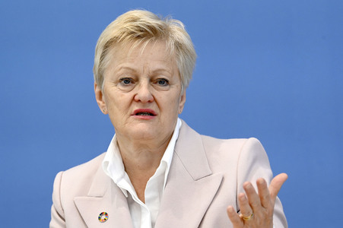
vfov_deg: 9.8
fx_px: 1333
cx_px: 172
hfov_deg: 14.7
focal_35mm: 140
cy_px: 114
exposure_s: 1/800
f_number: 6.3
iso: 4000
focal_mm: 140
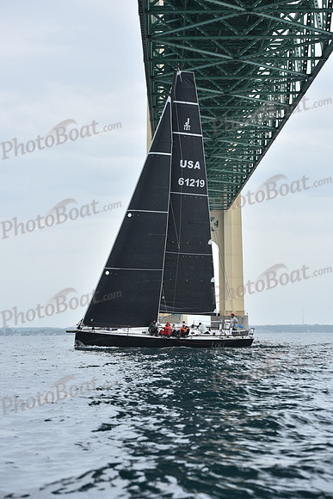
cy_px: 250
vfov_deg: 22.6
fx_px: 1248
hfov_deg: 15.2
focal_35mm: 90
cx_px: 166
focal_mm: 90
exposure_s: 1/800
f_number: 5.6
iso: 250
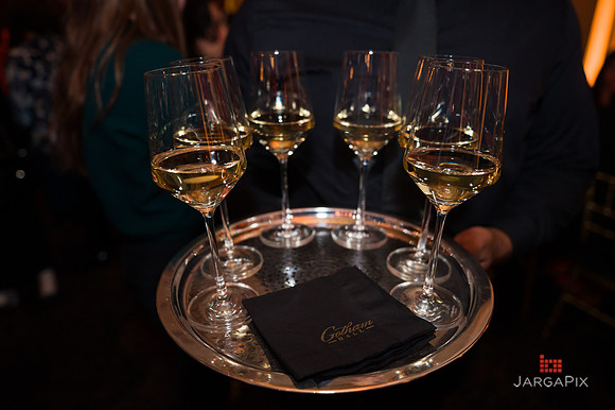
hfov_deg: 67.4
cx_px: 308
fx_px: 461
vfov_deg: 47.9
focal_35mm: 27
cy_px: 205
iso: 1600
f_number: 3.2
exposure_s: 1/200
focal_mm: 27
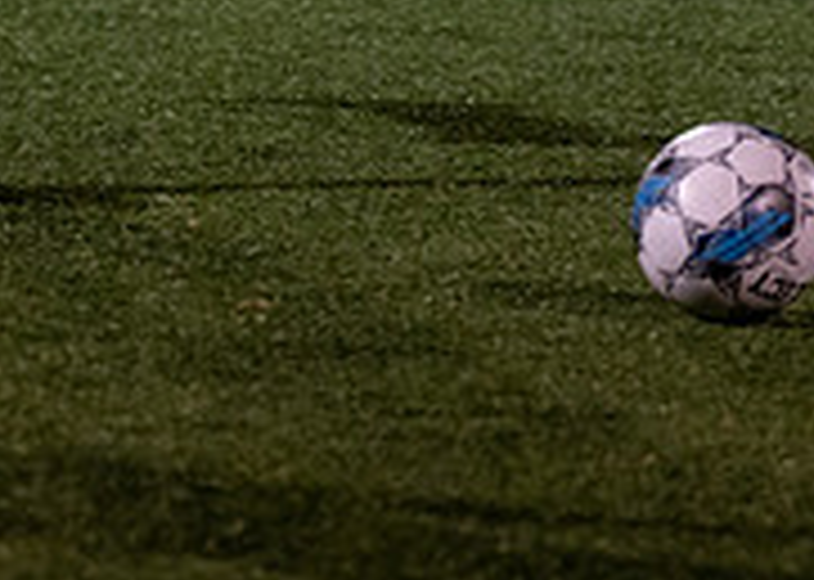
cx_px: -89
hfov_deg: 3.9
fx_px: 11805
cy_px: -125
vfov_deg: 2.8
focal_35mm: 511
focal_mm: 123
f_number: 2.8
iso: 2500
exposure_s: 1/1000
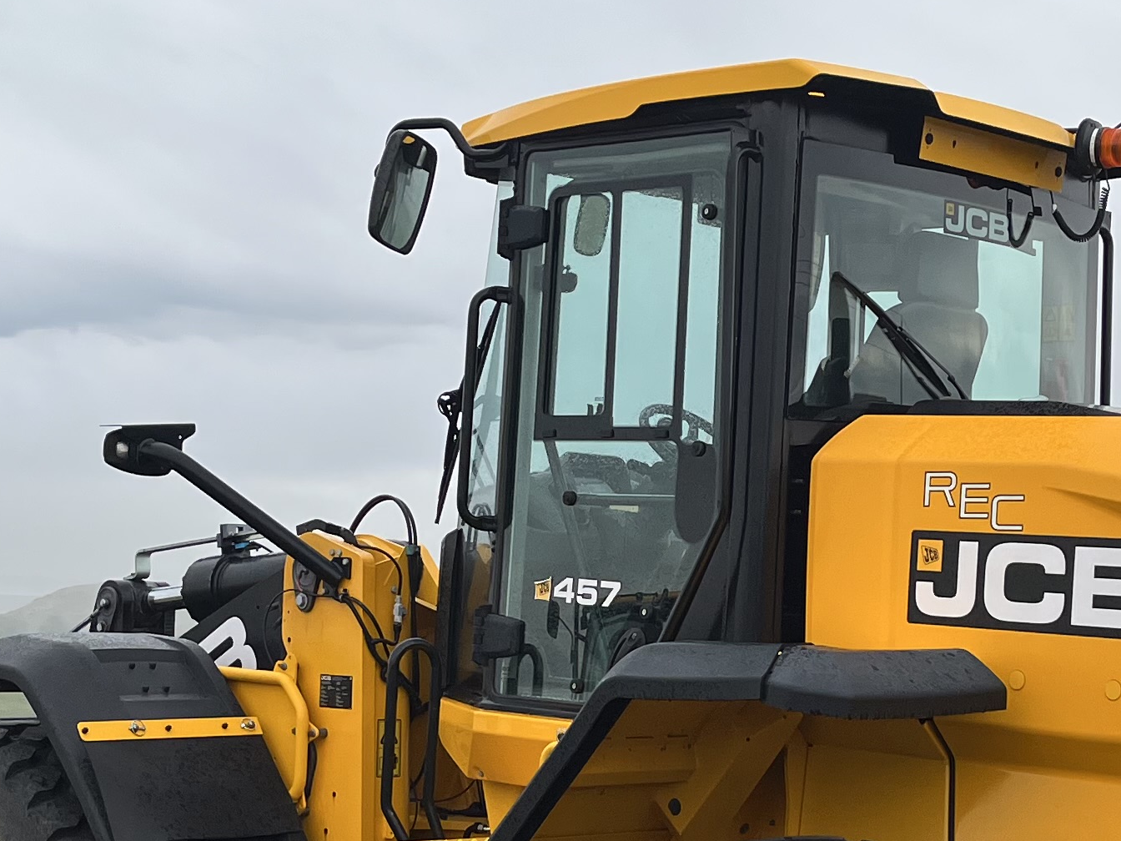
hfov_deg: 24.9
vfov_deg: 18.8
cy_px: 609
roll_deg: +0.1
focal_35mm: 78
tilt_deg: +2.4
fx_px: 2526
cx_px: 748
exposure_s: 1/742
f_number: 1.6
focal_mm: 5.1
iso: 50
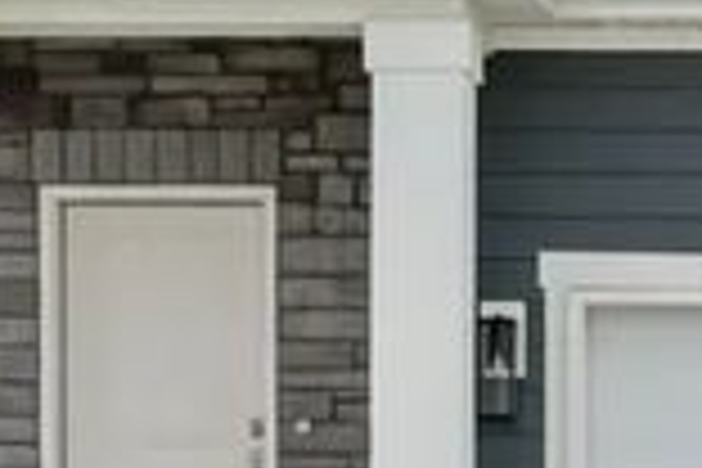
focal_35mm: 197
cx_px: 1094
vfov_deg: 7.0
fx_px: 3841
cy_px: 182
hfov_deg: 10.1
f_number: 8
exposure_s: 1/320
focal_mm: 30
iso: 320
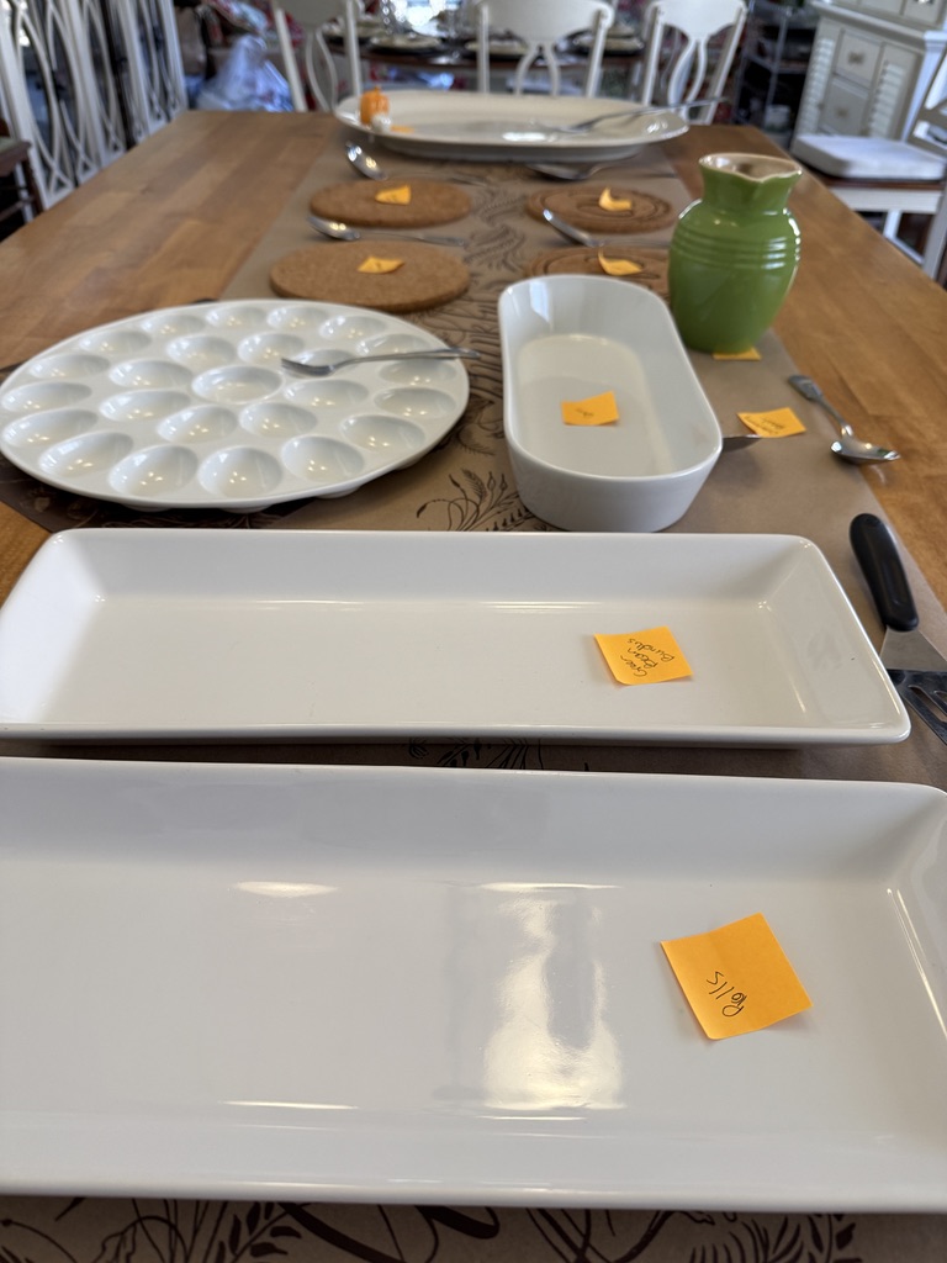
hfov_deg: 56.8
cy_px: 632
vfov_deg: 71.6
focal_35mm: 24
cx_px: 474
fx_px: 875
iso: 160
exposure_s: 1/120
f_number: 1.78
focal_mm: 6.76
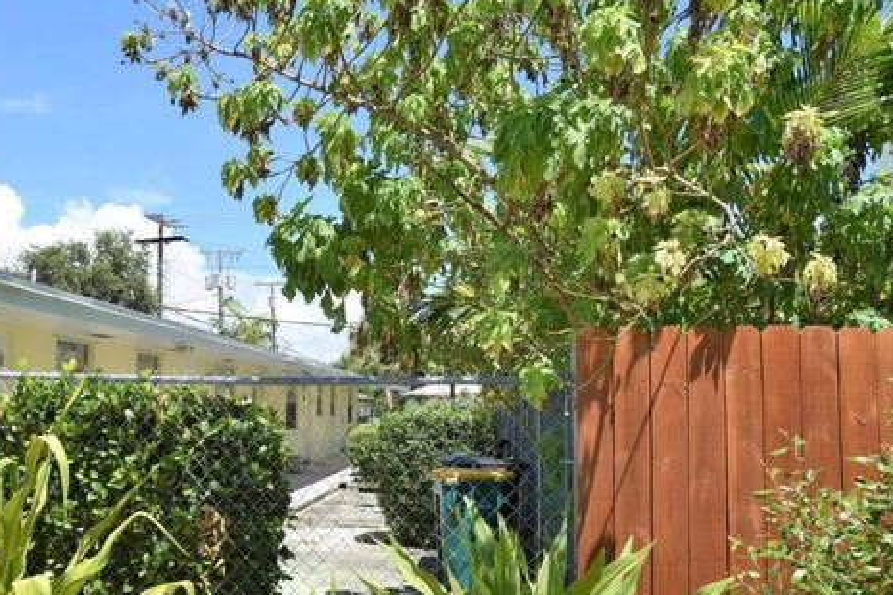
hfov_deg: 56.2
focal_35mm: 33
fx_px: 819
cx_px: 313
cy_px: 344
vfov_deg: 39.9
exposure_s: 1/400
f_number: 10
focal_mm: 24
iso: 200
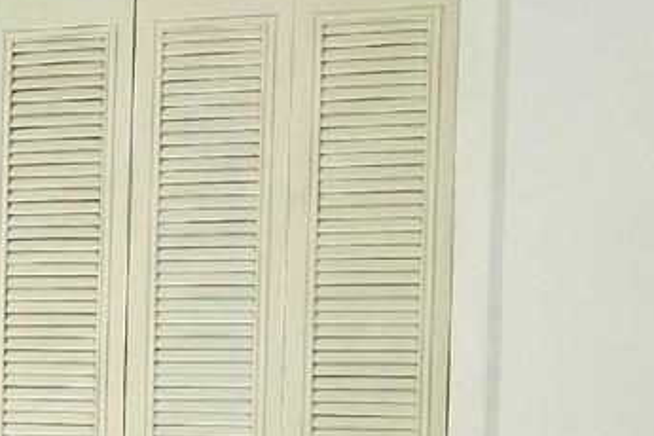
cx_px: -347
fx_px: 2016
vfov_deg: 12.2
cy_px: 442
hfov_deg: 16.6
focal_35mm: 111
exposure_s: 1/120
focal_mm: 6.4
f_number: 1.8
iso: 125
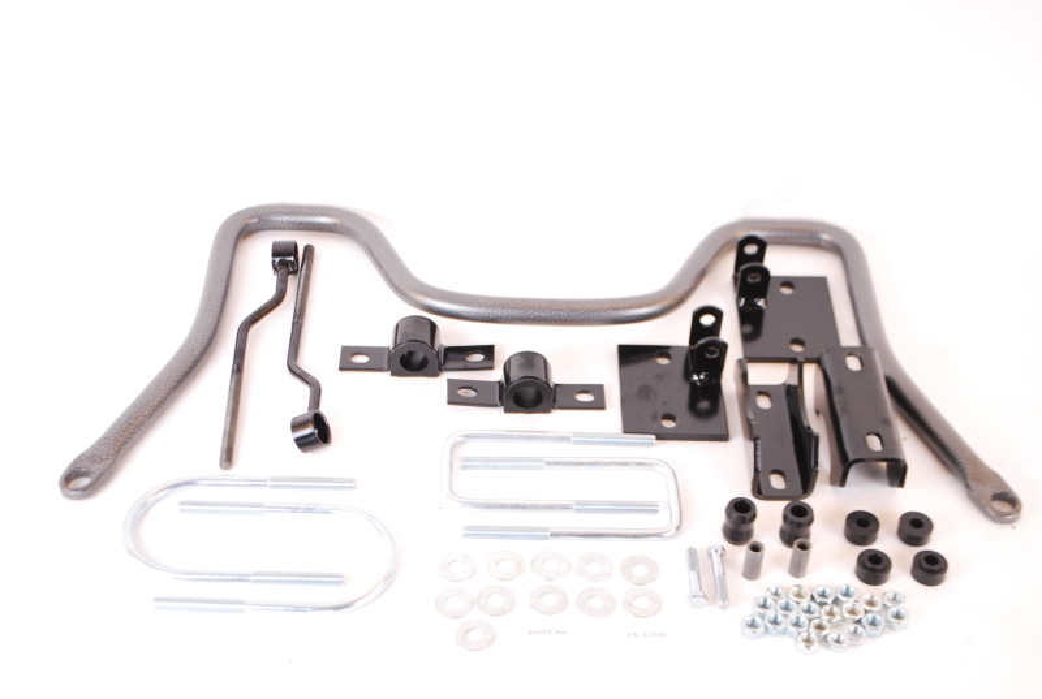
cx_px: 521
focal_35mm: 54
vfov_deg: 25.2
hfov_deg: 36.8
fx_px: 1566
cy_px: 350
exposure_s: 1/30
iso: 320
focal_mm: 36
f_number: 5.3
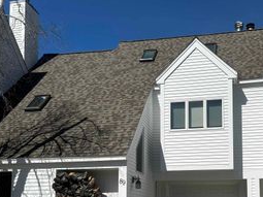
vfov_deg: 29.7
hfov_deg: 40.1
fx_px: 357
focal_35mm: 47
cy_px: 175
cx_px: 170
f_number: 1.78
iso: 80
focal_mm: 6.86
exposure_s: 1/9709
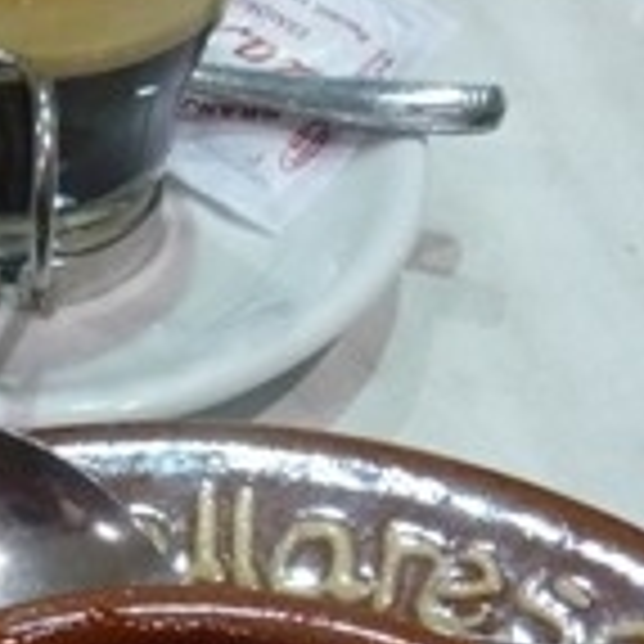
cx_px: 36
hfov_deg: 24.1
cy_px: 725
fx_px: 1452
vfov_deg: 23.3
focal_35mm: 69
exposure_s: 1/30
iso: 400
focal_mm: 4.1
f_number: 3.3
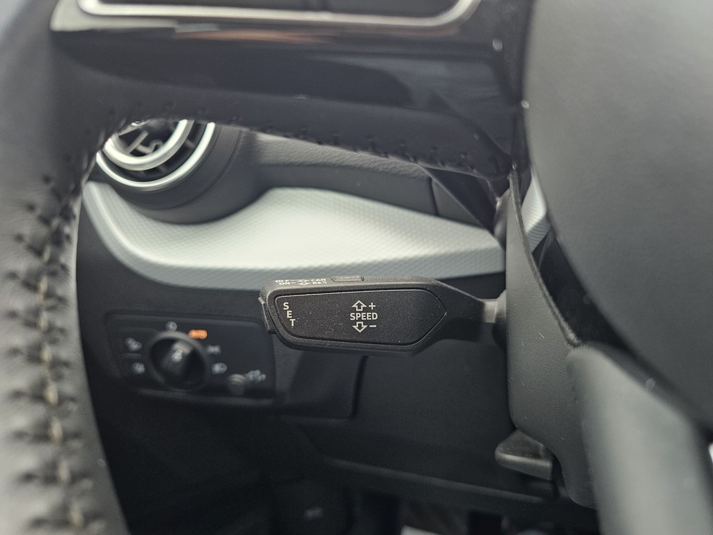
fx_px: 474
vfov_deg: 58.9
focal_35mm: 23
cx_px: 356
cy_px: 268
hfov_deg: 73.9
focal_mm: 6.3
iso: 200
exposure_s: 1/180
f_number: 1.7
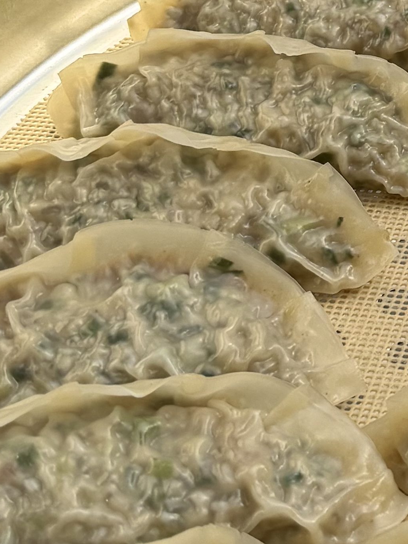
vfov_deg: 19.1
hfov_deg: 13.5
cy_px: -4
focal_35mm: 100
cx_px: 706
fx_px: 1572
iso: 80
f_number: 1.78
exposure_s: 1/3279
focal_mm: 6.76
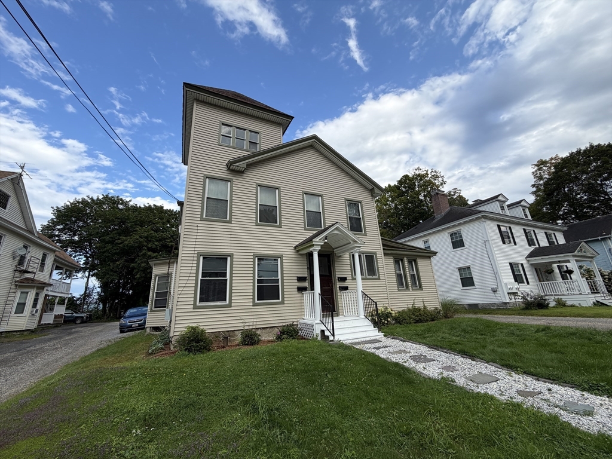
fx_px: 248
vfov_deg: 85.7
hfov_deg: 102.1
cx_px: 306
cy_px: 230
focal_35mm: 14
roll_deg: +3.6
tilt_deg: +16.4
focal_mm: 2.22
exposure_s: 1/770
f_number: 2.2
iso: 40
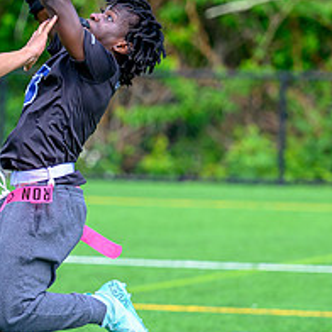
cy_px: 177
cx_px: 82
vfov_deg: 4.9
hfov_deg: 4.9
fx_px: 3906
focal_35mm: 360
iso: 280
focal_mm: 125
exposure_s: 1/2000
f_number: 2.8
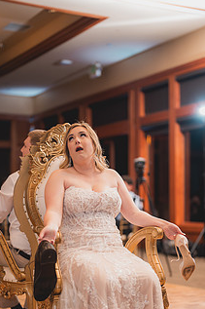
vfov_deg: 28.3
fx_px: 607
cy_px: 210
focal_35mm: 71
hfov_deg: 19.2
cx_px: 96
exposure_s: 1/250
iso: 200
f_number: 1.2
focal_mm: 50
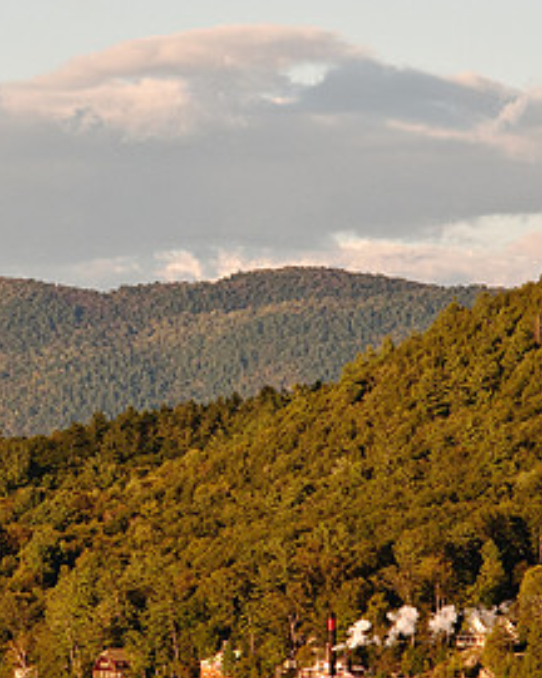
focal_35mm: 317
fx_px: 6356
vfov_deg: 6.1
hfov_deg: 4.9
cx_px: 296
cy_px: 338
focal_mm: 105
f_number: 5.6
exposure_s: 1/800
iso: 200
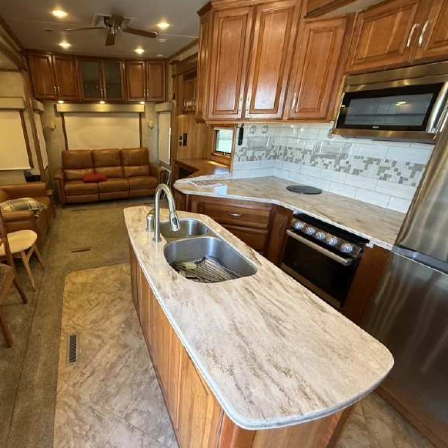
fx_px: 249
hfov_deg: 82.0
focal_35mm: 17
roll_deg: -0.5
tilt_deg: -19.6
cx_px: 162
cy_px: 223
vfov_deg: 84.0
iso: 320
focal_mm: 2.22
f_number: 2.2
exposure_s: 1/60
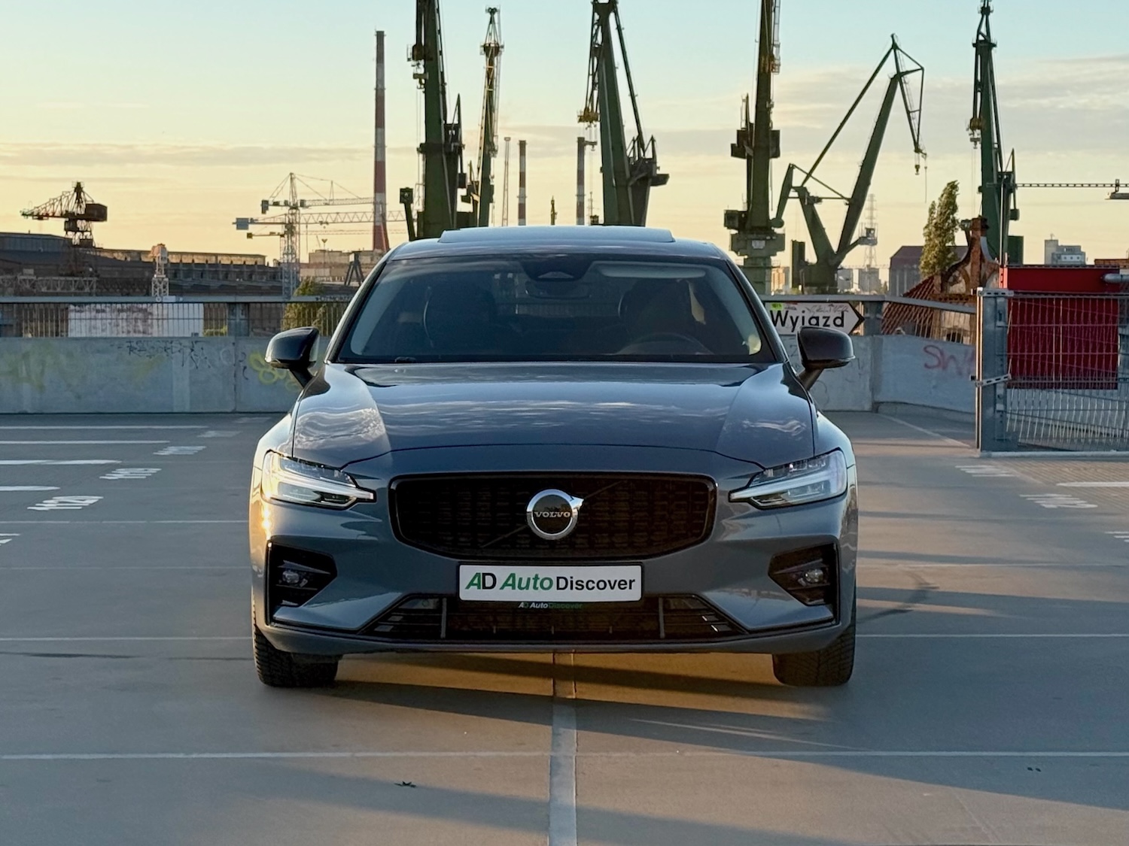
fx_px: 1566
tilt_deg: -2.6
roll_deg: +0.6
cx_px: 564
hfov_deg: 39.7
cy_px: 423
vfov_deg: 30.3
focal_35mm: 48
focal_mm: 6.76
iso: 64
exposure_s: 1/2088
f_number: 1.78
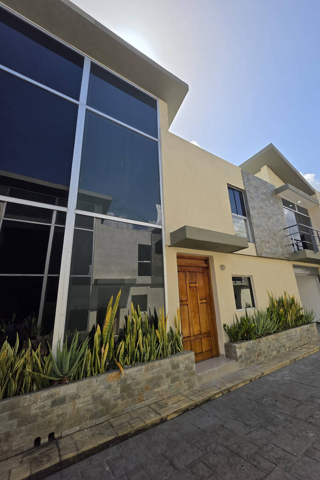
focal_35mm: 14
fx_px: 187
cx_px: 186
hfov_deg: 80.6
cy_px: 243
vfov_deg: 104.3
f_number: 1.9
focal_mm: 2.2
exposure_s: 1/1920
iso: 40
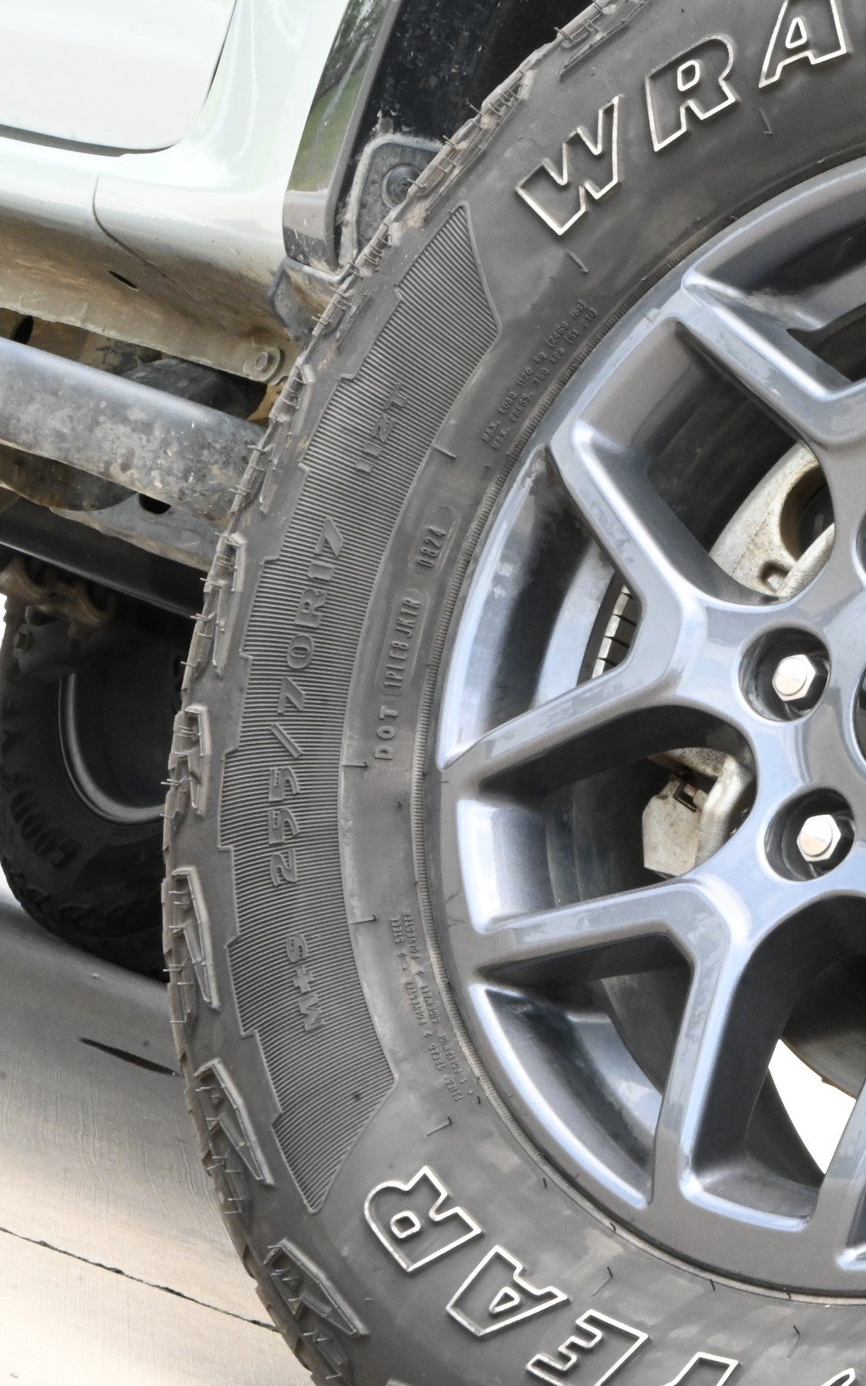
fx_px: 5061
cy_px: 695
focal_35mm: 134
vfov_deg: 15.6
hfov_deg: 9.7
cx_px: 980
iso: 2200
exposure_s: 1/60
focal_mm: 58
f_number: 32
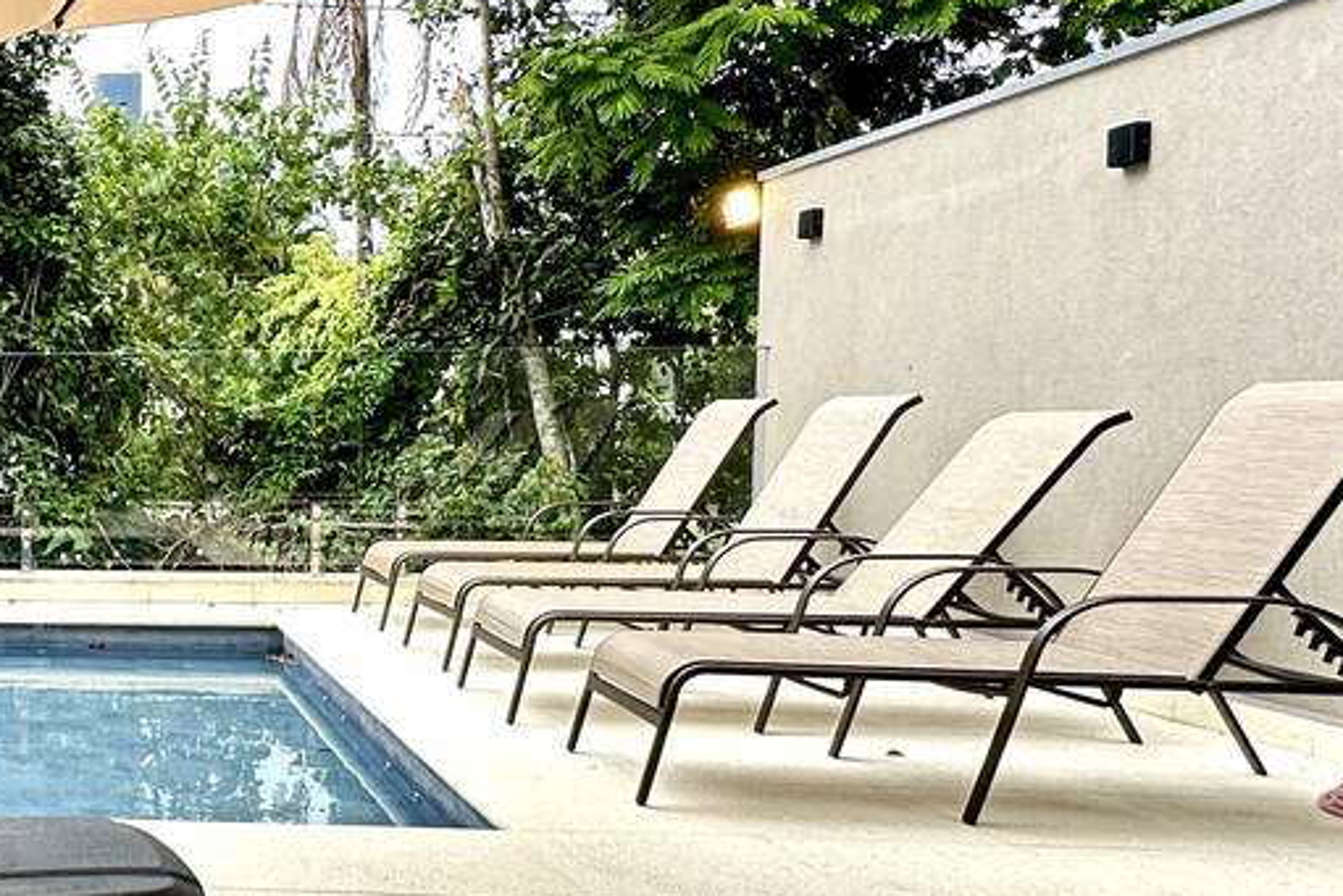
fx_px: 1530
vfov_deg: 32.6
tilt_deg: -3.6
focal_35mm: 41
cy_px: 518
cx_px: -142
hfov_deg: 38.8
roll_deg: +0.9
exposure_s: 1/179
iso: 40
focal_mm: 2.22
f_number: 2.2
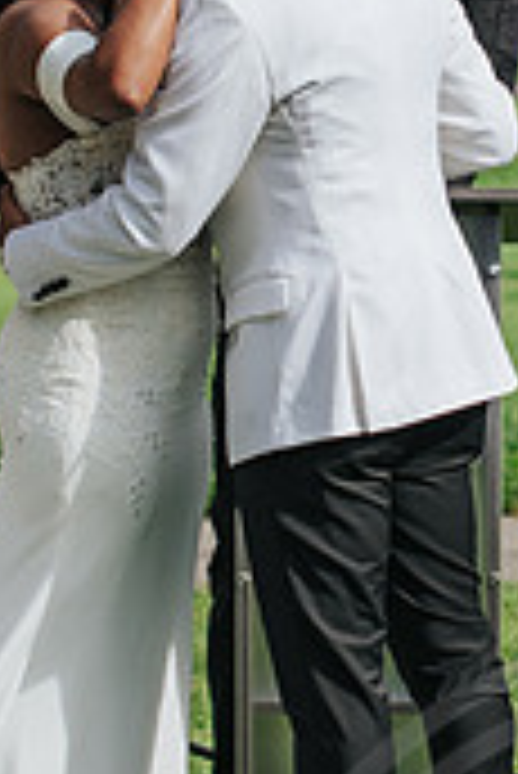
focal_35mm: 320
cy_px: 128
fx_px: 6892
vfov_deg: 6.4
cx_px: 385
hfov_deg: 4.3
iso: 110
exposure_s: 1/1600
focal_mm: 50
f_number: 3.2
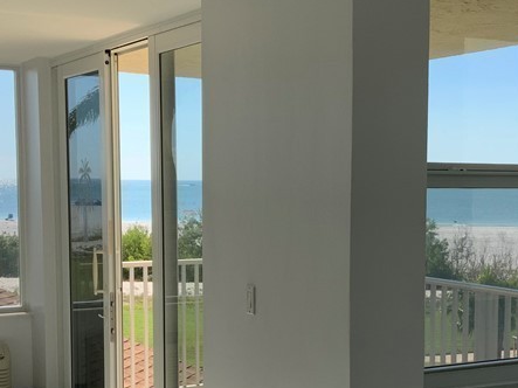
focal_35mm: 67
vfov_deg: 21.8
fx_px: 1002
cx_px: 327
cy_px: 273
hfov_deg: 28.9
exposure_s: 1/620
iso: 16
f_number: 1.8
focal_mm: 3
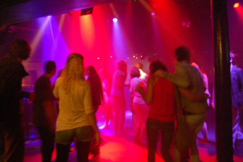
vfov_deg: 34.2
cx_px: 122
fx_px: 263
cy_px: 81
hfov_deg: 49.6
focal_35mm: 39
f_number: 4
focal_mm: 26
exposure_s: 1/3
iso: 1600
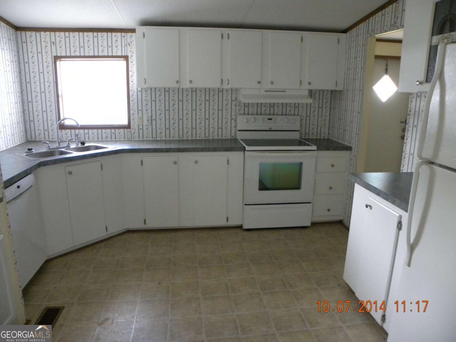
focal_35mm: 26
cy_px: 171
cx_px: 228
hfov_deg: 67.3
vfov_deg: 53.1
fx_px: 343
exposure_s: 1/31
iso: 400
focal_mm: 4.6
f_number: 2.8
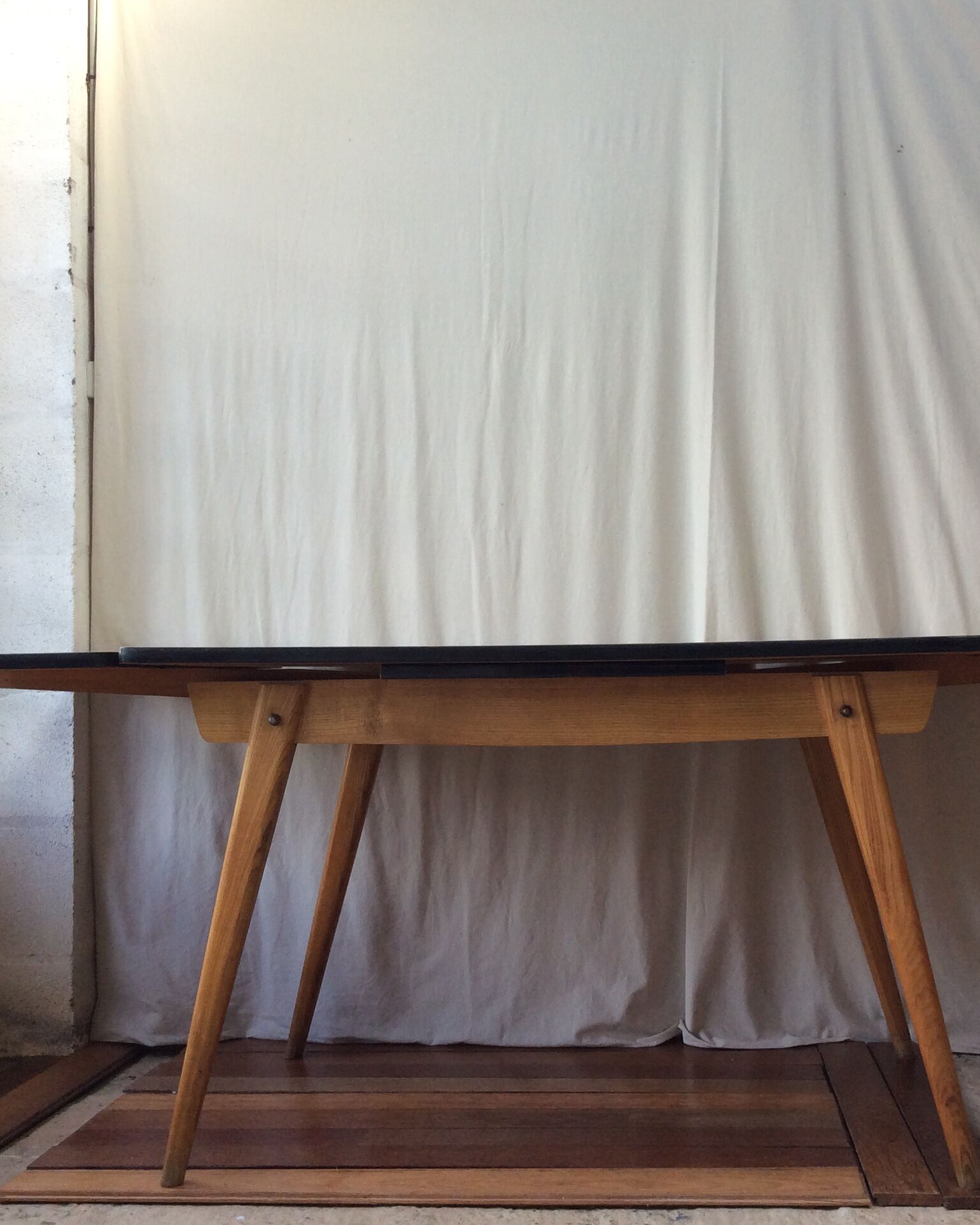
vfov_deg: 43.8
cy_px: 613
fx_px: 1523
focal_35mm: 42
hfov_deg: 35.5
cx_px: 601
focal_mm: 3.3
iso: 50
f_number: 2.4
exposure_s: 1/100
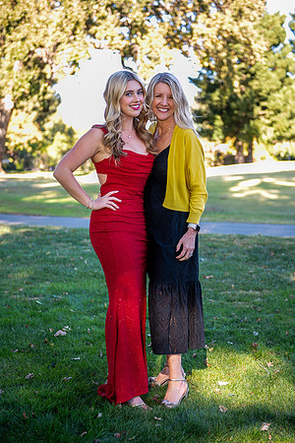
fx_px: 737
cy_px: 222
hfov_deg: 22.6
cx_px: 148
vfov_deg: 33.4
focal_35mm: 60
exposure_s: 1/250
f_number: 2.8
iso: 320
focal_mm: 60
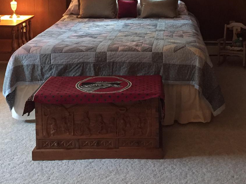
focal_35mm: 56
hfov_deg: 34.3
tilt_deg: -7.7
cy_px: 7
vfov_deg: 25.1
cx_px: 144
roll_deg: -0.1
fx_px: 398
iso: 250
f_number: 2.2
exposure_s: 1/20
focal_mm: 4.15
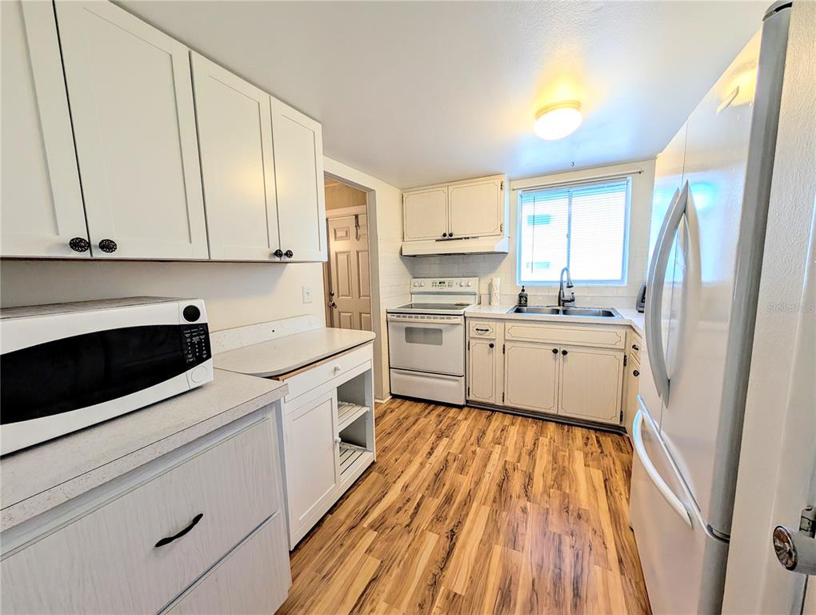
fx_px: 283
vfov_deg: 94.6
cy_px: 308
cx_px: 408
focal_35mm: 12
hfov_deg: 110.5
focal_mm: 2.02
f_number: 1.7
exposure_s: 1/120
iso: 83
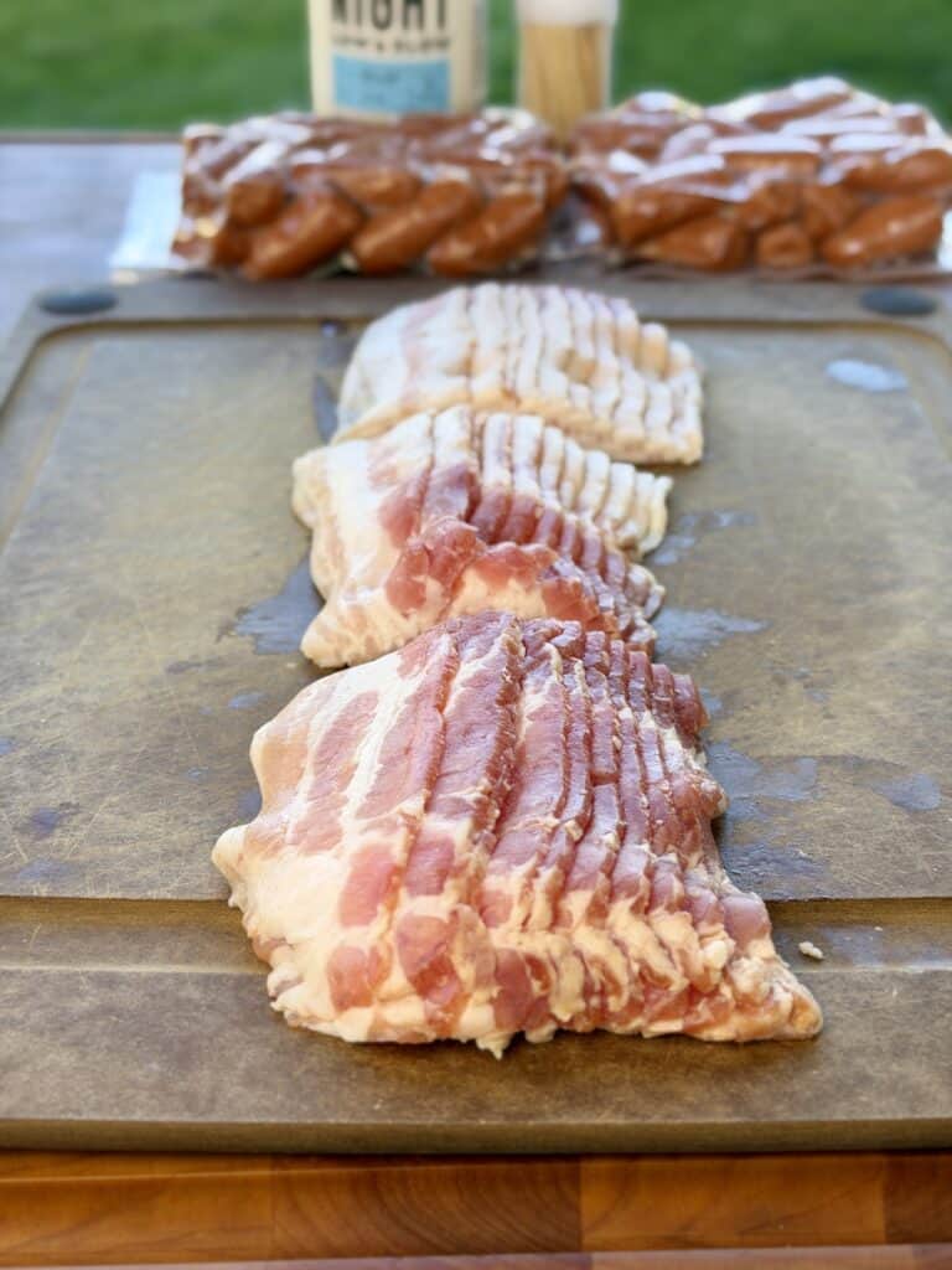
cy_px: 635
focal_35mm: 48
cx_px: 476
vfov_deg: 39.7
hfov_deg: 30.3
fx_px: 1760
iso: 64
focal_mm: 6.76
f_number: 1.78
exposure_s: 1/570
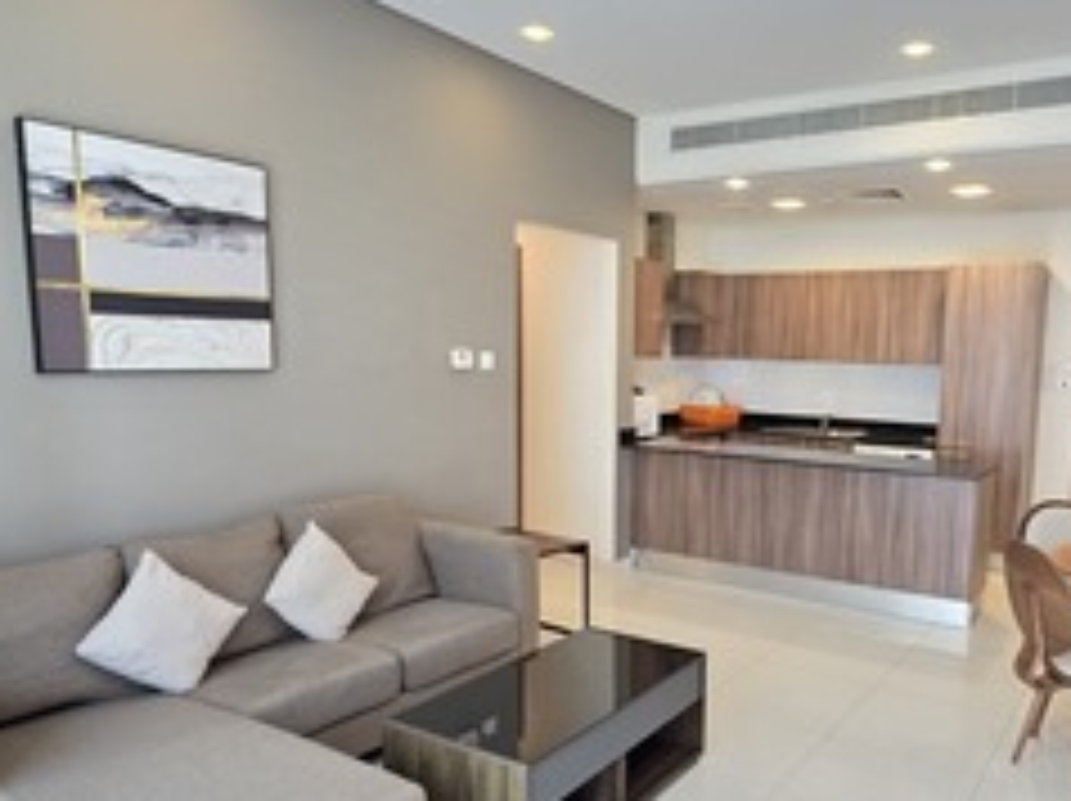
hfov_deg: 67.5
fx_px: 773
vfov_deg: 54.5
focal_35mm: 25
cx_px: 718
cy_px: 475
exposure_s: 1/100
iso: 320
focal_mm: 2.2
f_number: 1.9
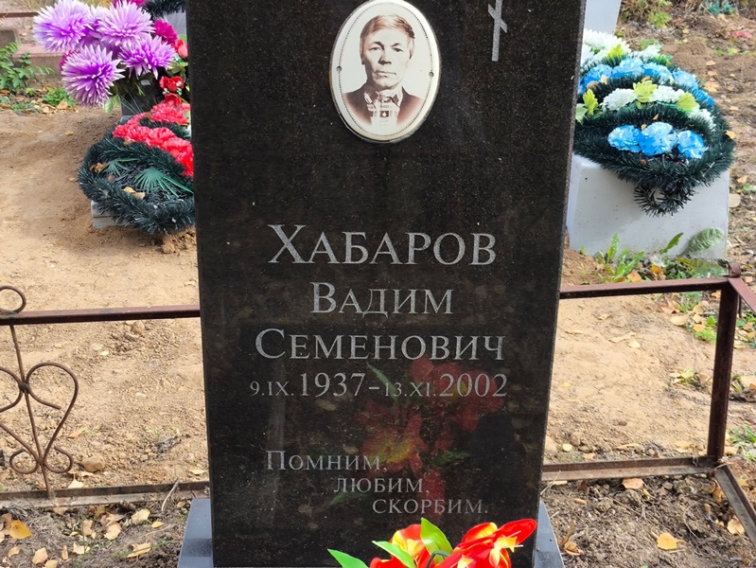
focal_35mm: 50
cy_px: 284
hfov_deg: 38.2
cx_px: 378
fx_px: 1092
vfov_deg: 29.1
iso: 50
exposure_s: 1/255
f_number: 1.7
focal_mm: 4.71
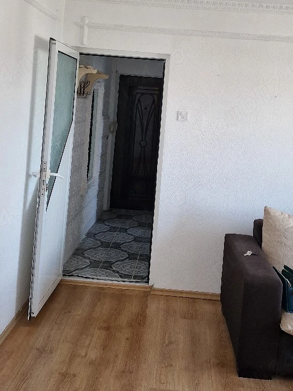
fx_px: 485
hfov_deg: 33.6
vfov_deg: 42.9
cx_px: 163
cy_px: 113
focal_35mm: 43
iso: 200
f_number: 1.8
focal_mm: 6.4
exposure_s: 1/182
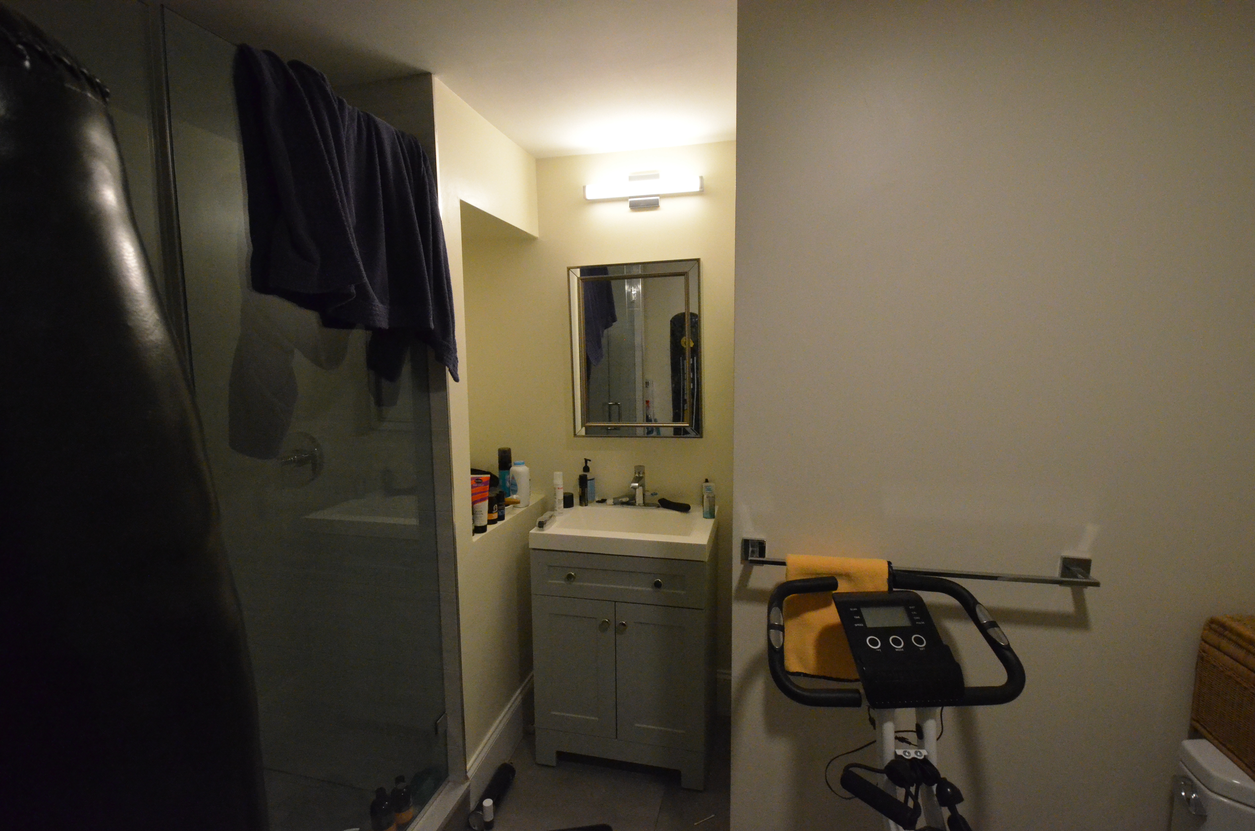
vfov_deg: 71.8
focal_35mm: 16
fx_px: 574
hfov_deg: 95.1
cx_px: 628
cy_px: 416
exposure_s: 1/200
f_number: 7.1
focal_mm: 11
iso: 5000
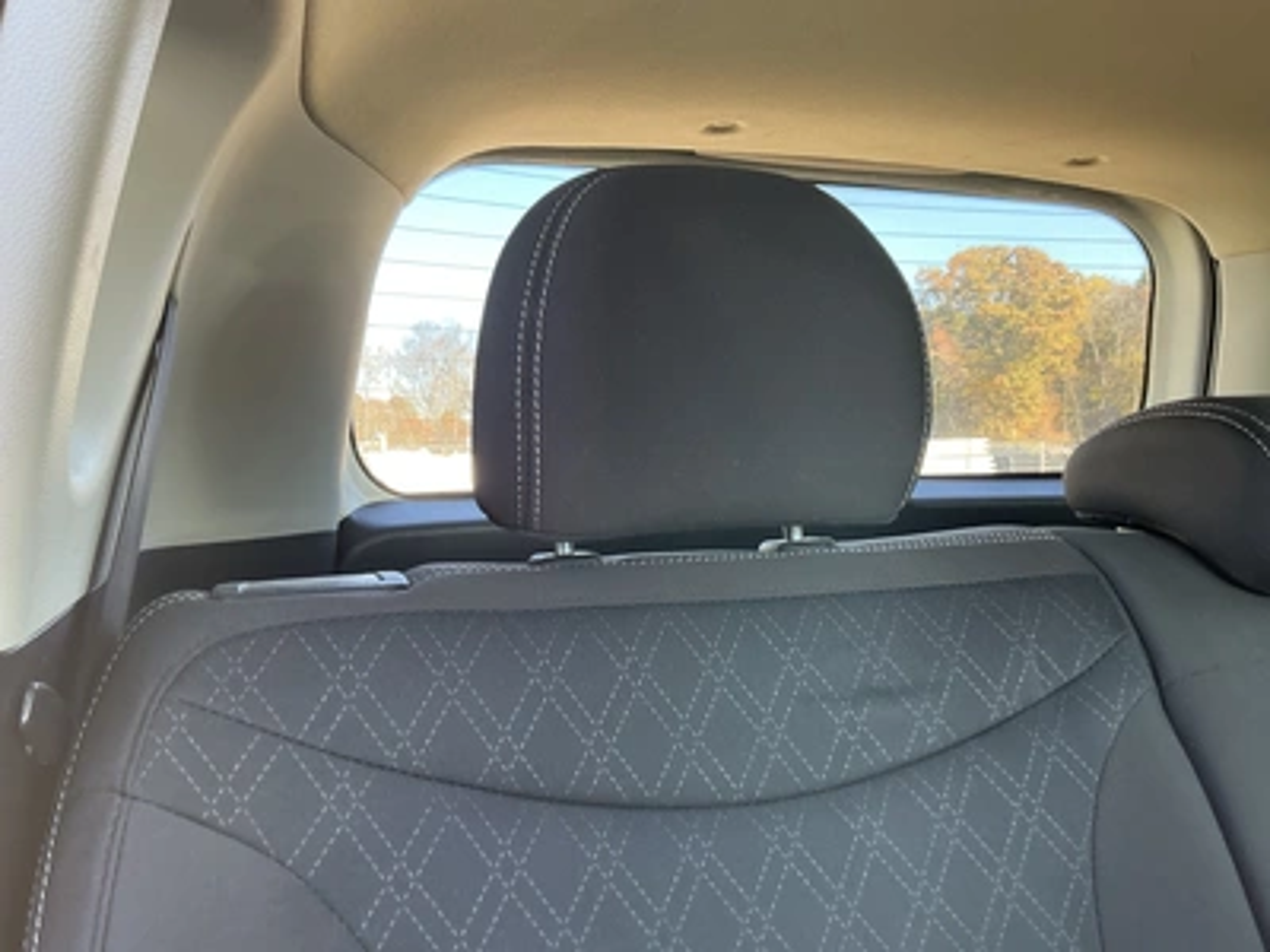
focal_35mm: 28
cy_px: 476
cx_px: 635
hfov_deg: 63.4
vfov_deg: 49.7
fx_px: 1027
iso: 64
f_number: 1.8
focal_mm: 3
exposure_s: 1/65
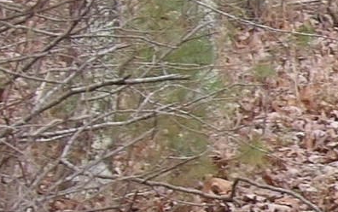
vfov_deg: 1.1
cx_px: 1180
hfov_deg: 1.8
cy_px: 169
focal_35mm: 1147
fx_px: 10572
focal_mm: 25.6
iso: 143
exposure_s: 1/100
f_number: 4.3
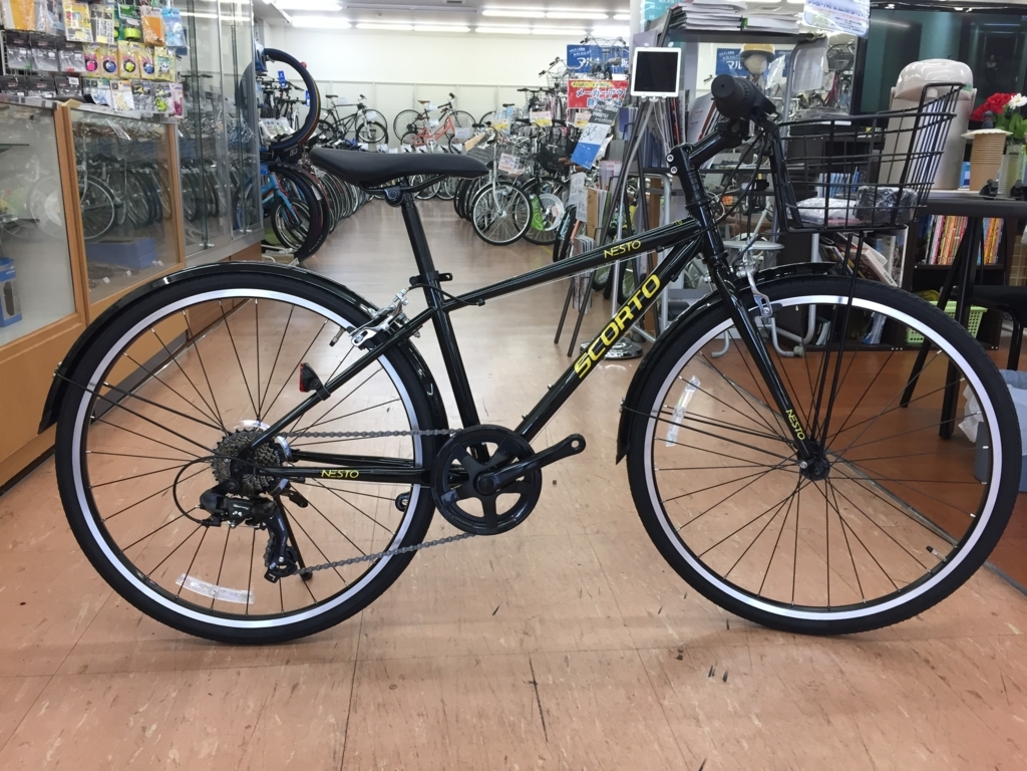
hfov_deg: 61.7
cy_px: 386
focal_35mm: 29
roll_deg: -0.4
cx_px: 514
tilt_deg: -13.3
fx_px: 860
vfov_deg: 48.2
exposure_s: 1/30
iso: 32
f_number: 2.2
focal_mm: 4.15
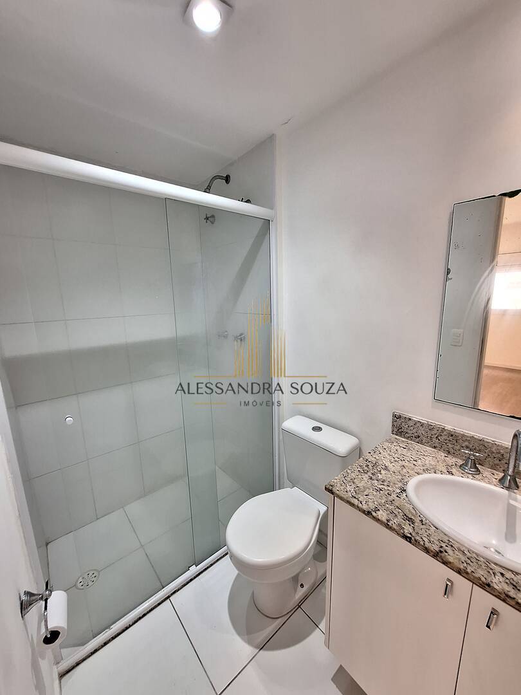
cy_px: 348
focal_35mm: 13
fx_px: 261
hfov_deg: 89.9
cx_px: 260
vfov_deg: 106.2
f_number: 2.2
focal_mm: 1.74
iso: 200
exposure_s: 1/40
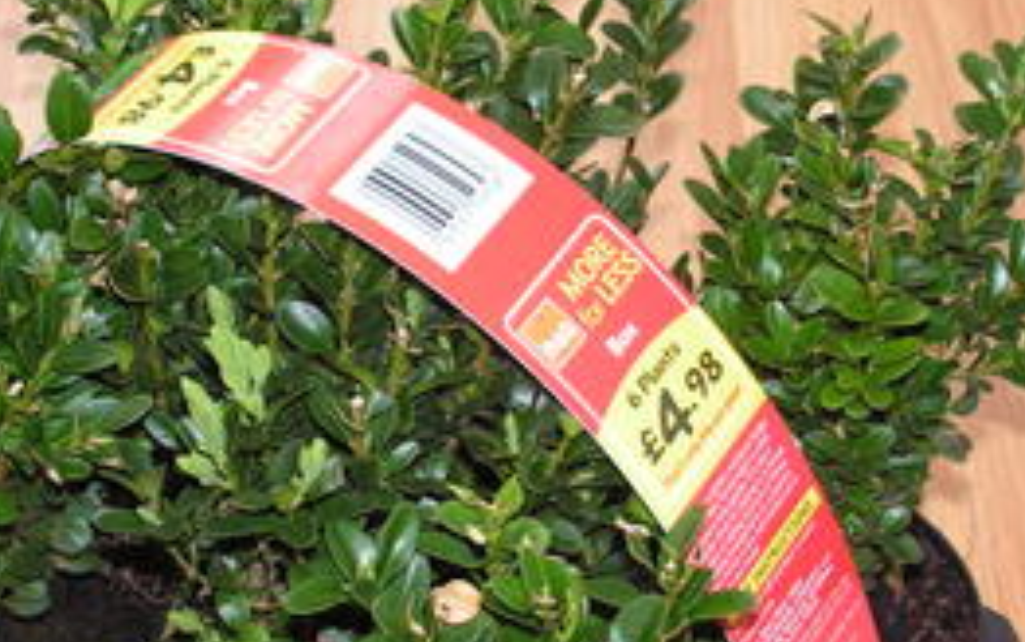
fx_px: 2487
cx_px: 462
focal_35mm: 89
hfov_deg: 23.3
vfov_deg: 14.7
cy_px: 458
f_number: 3.2
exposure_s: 1/40
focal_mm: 8.4
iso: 200
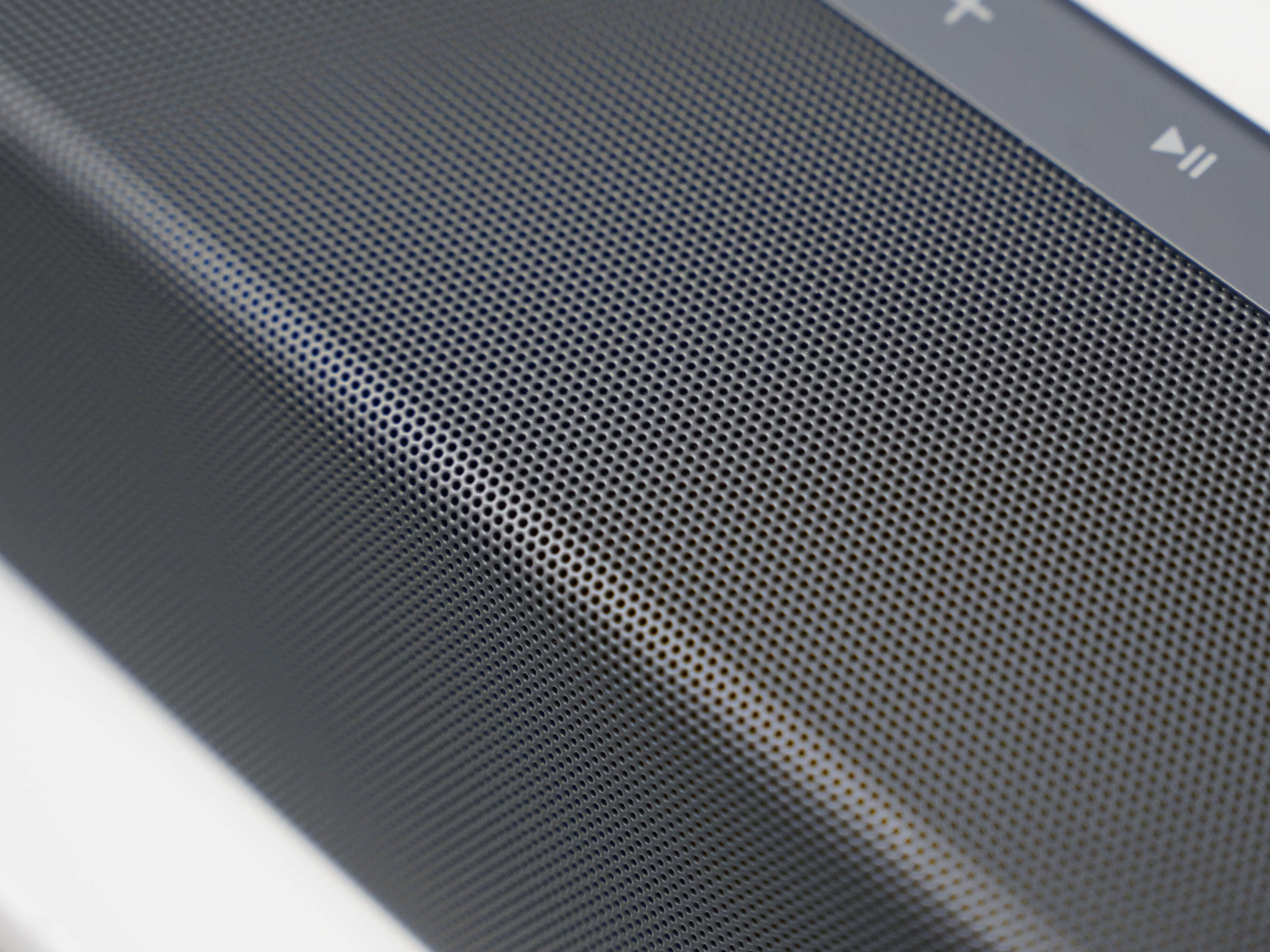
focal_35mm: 111
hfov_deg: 17.6
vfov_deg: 13.3
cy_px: 350
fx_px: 4073
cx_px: 921
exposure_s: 1/160
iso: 1600
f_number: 3.2
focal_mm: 70
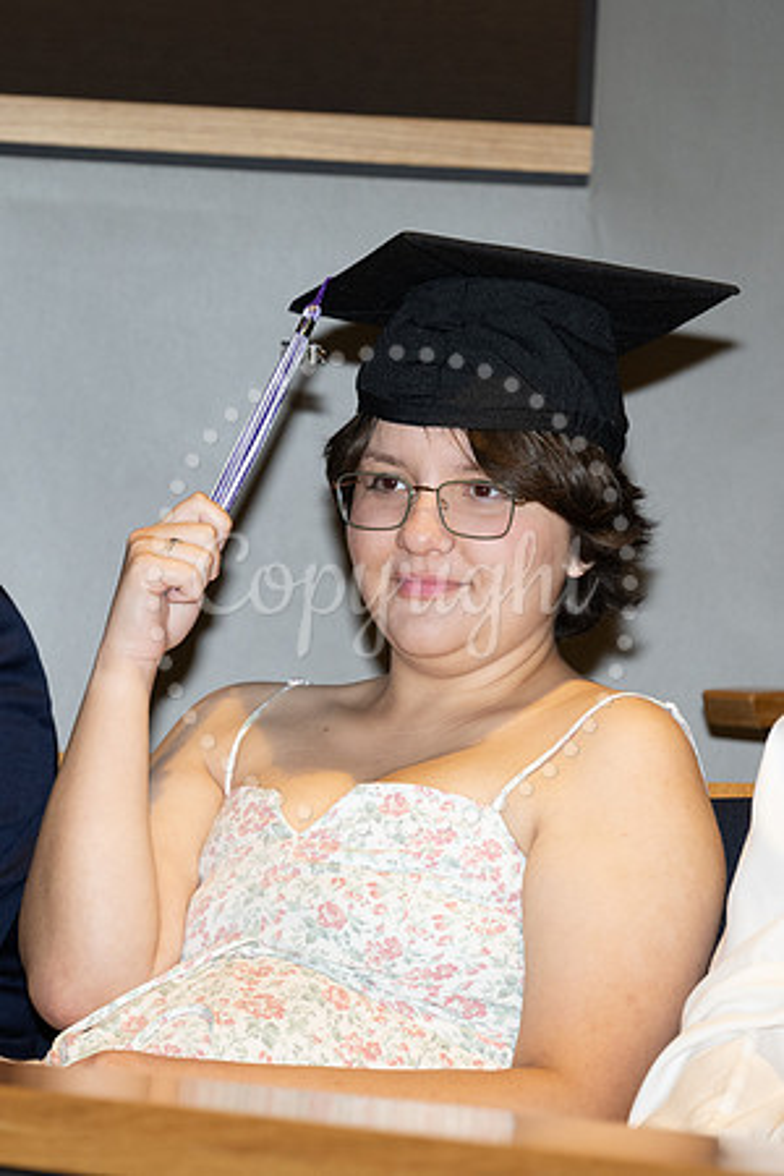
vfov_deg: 10.7
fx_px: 6285
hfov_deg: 7.1
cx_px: 103
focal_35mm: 192
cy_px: 547
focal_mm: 120
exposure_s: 1/125
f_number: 5
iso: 1000
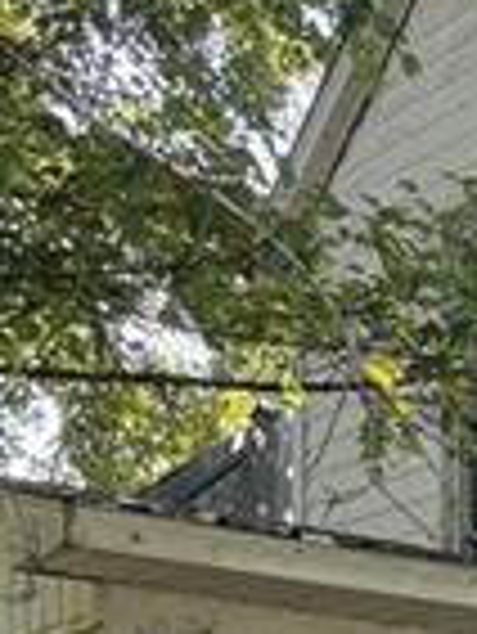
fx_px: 2403
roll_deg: +1.5
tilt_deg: -0.1
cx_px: 788
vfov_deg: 13.4
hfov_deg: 10.8
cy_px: 1165
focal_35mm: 131
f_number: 1.78
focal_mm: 6.76
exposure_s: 1/342
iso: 100
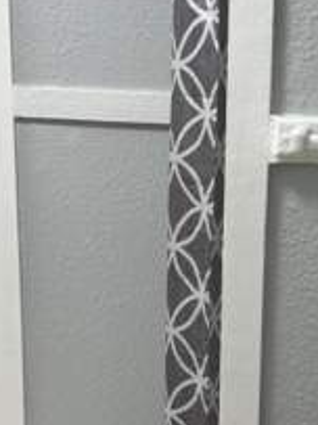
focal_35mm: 82
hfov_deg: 18.0
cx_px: 186
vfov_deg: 23.8
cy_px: 274
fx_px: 1005
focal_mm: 5.96
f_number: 1.6
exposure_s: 1/60
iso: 80
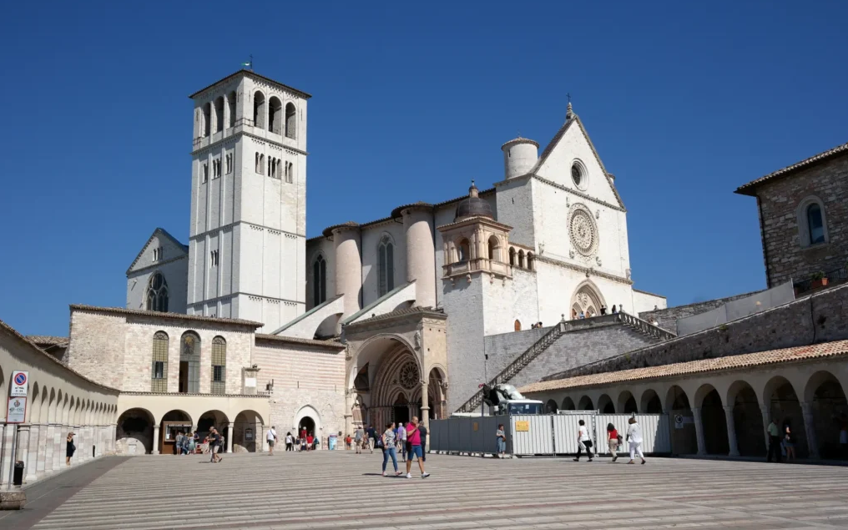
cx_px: 426
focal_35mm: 37
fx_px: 855
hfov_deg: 52.7
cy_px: 268
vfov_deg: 34.4
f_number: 8
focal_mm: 24
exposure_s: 1/400
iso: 100
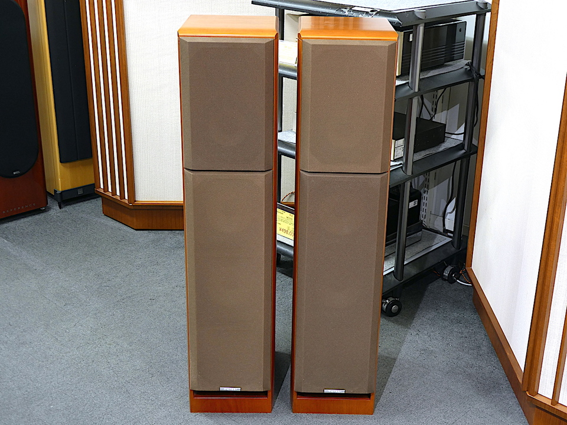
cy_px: 212
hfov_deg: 40.4
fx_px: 770
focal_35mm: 47
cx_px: 284
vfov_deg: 30.9
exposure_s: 1/2
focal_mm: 8.4
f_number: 4
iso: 100
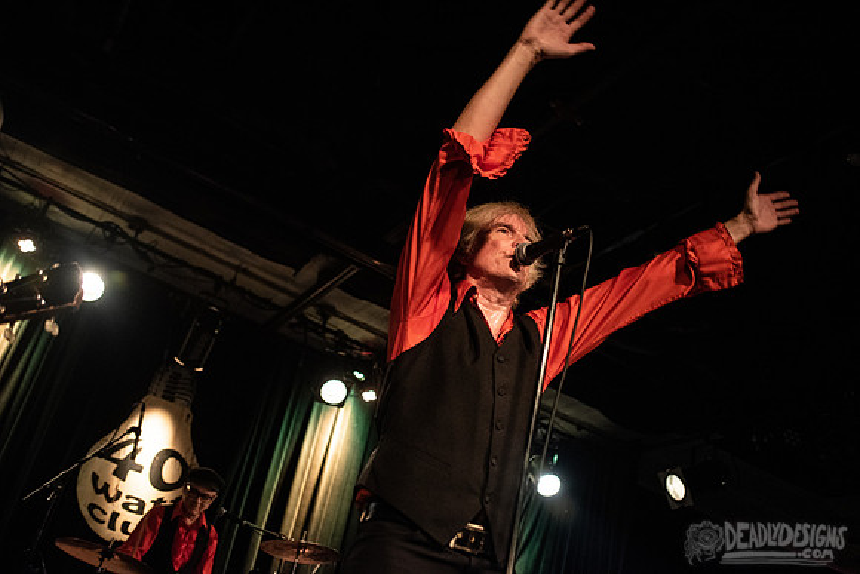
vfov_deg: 37.9
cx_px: 430
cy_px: 287
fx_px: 836
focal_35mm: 35
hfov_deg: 54.4
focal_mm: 35
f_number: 3.2
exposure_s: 1/100
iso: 2000
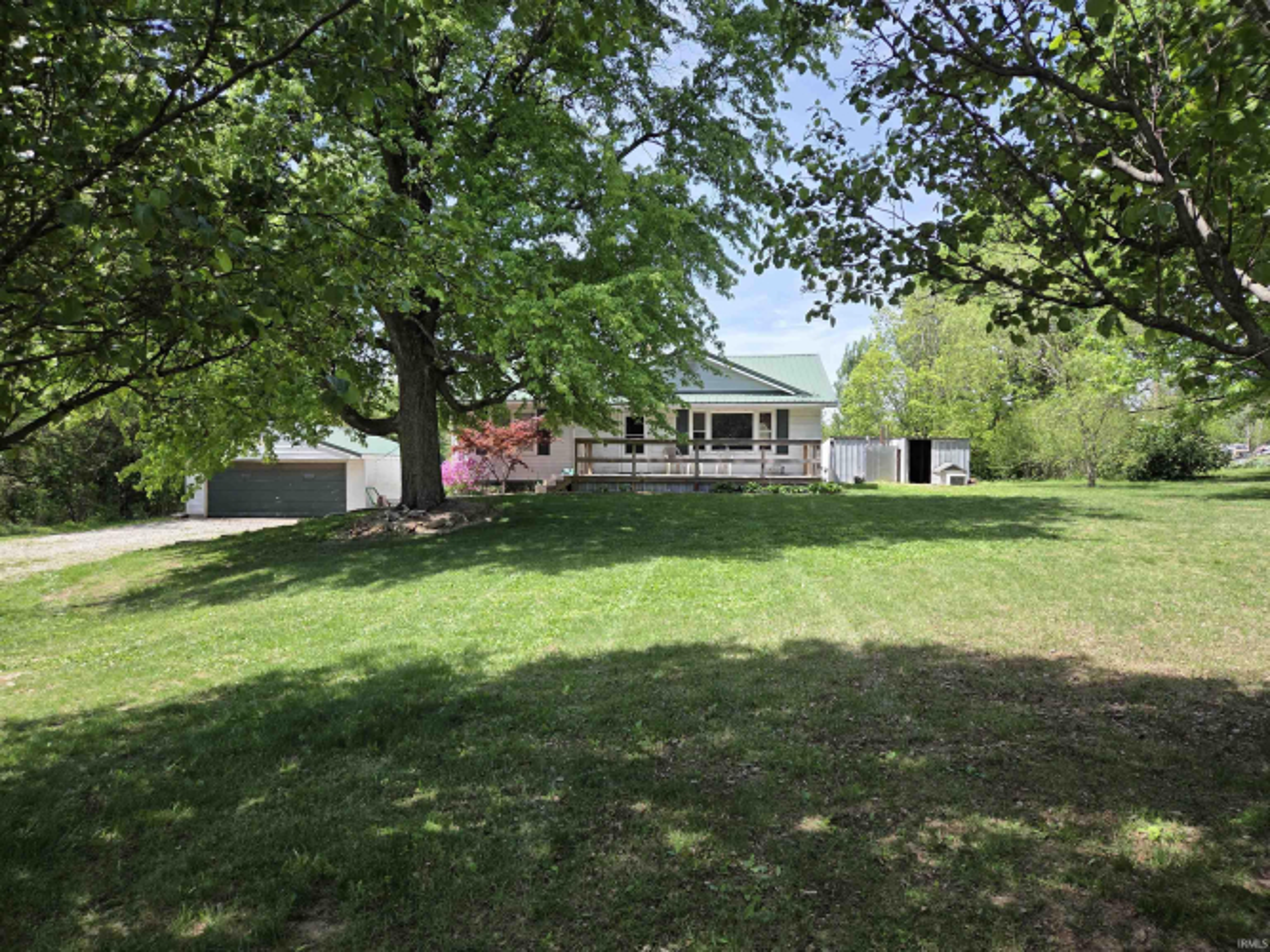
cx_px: 635
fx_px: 844
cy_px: 476
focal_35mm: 23
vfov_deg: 58.9
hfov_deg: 73.9
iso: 80
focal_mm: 5.4
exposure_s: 1/2151
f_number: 1.8
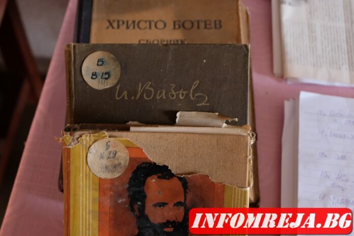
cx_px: 177
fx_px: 501
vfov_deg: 26.5
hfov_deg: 38.9
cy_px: 118
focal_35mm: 51
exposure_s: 1/14
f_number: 5
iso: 3200
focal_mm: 34
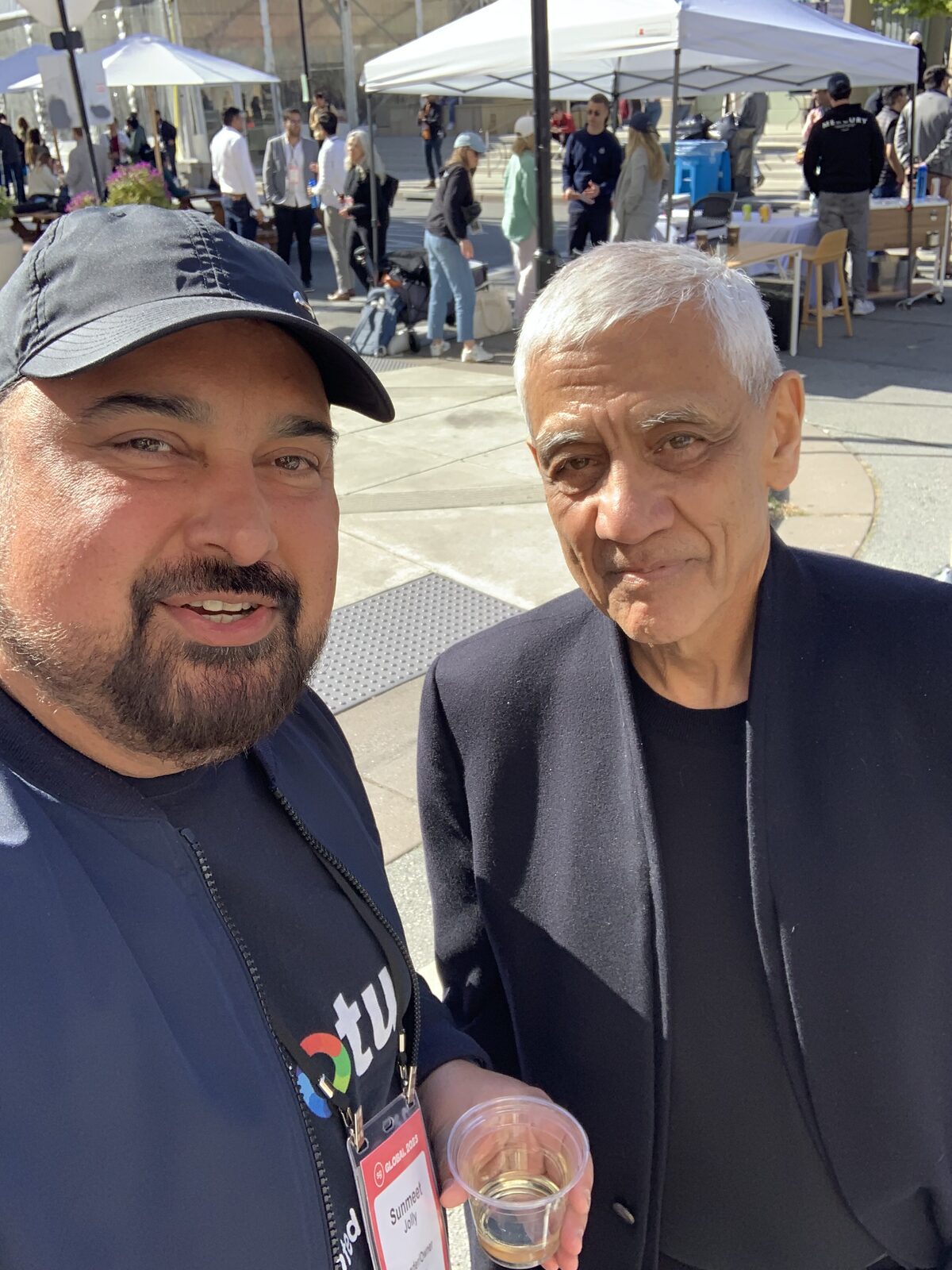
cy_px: 635
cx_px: 476
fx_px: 1173
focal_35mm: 32
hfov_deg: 44.2
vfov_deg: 56.8
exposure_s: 1/372
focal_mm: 2.87
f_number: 2.2
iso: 16
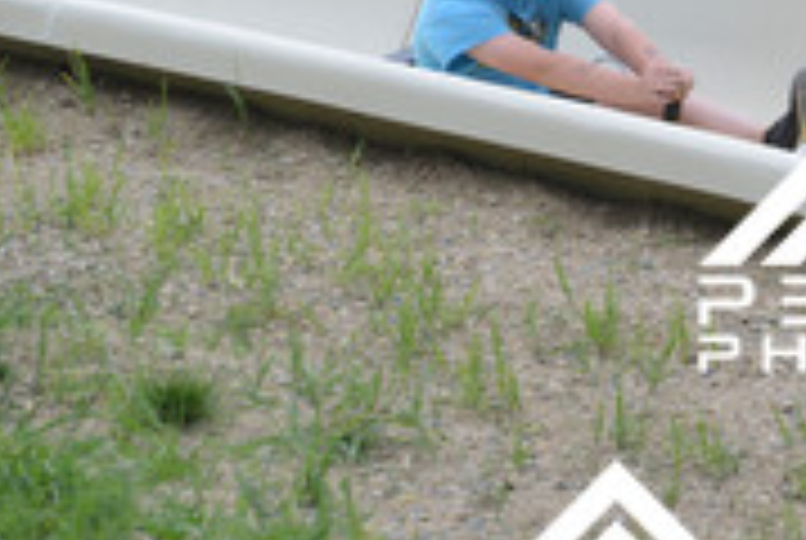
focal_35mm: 435
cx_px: 874
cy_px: 182
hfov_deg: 4.7
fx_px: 9755
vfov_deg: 3.2
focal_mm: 195
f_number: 6.3
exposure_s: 1/1250
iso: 1100
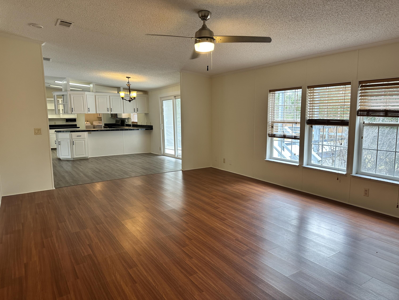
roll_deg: +1.0
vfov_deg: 56.8
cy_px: 150
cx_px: 200
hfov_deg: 71.6
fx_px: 277
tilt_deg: -6.9
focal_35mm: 24
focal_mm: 6.86
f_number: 1.78
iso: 160
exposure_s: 1/120
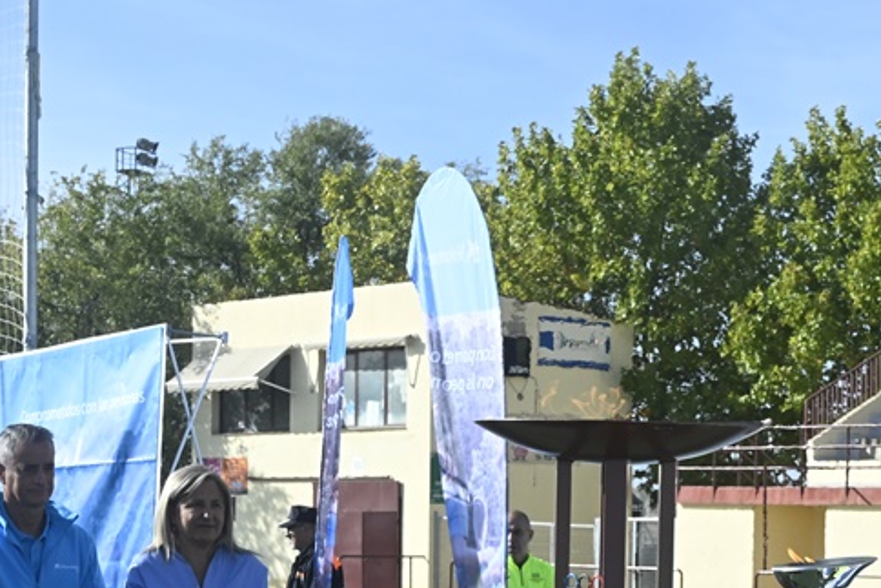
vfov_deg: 14.3
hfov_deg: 21.7
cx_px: 579
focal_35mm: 94
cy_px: 639
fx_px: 2291
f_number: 10
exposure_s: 1/640
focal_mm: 29.5
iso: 500
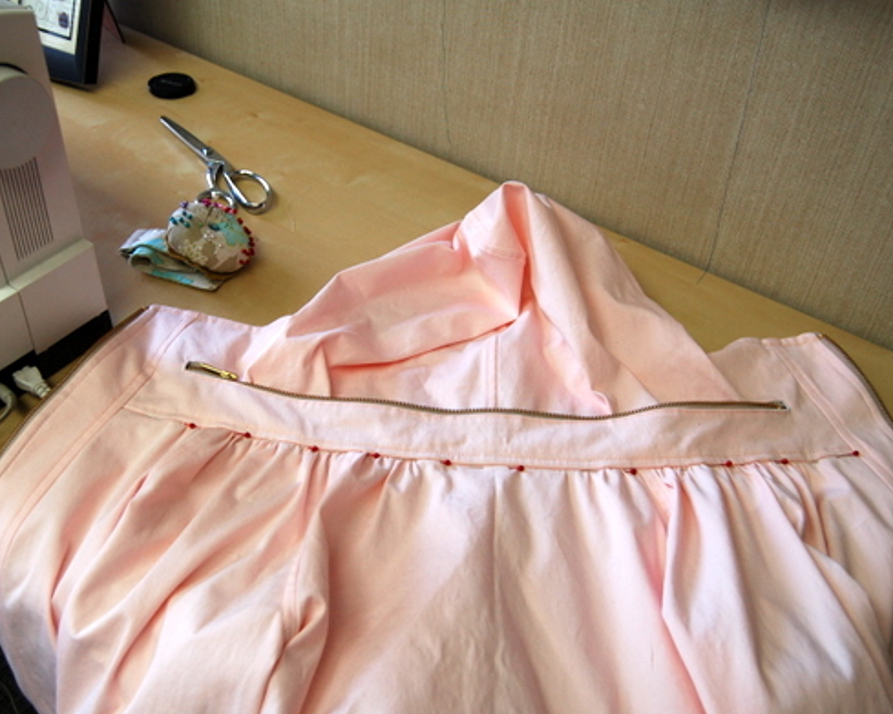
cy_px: 361
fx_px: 1004
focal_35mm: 38
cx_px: 393
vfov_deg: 39.1
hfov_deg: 47.8
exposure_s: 1/80
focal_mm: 22
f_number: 4.5
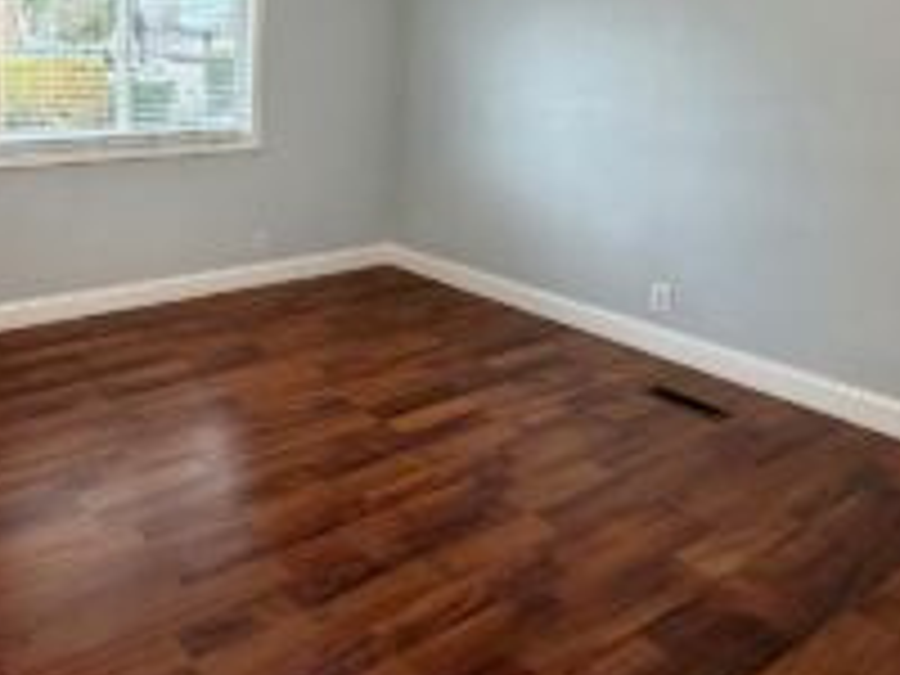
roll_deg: +0.5
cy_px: 158
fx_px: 728
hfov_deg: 57.3
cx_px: 144
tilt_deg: -8.5
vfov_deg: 47.6
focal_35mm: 28
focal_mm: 2.22
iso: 200
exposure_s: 1/60
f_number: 2.2
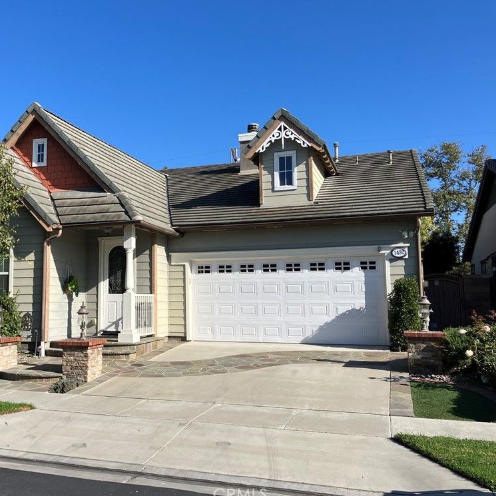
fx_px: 551
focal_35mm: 34
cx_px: 174
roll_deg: +0.3
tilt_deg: +6.0
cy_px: 248
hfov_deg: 47.8
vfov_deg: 48.5
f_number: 1.8
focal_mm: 3.99
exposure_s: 1/2208
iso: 32
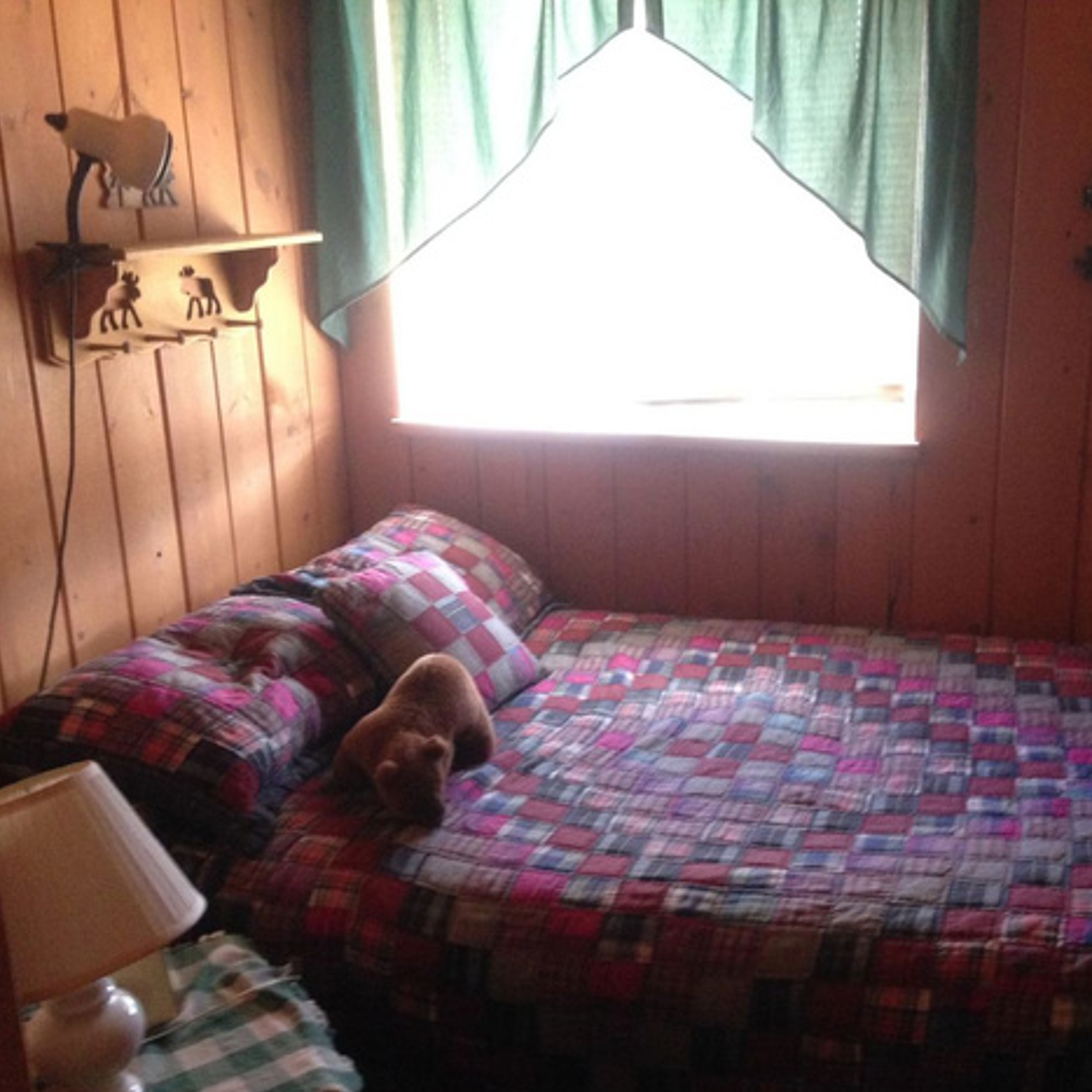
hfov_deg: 41.6
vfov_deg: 41.9
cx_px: 664
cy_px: 559
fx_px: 1428
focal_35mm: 40
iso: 320
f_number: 2.4
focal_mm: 4.12
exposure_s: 1/17
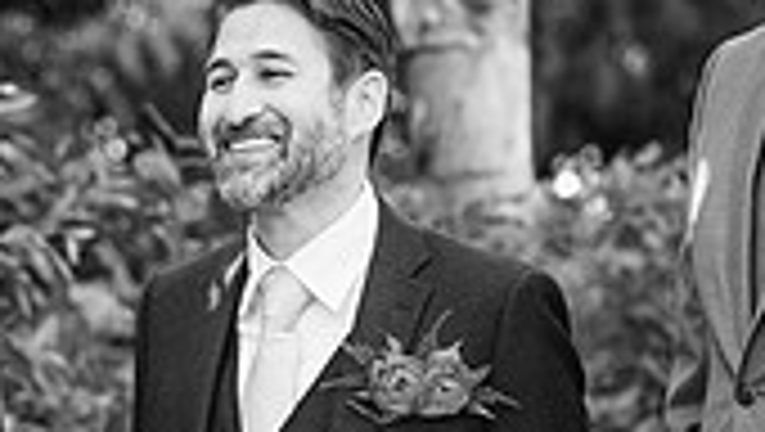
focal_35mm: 189
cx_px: 210
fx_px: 3837
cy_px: 396
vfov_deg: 6.4
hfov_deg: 11.4
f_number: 2
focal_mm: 50
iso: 110
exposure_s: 1/125
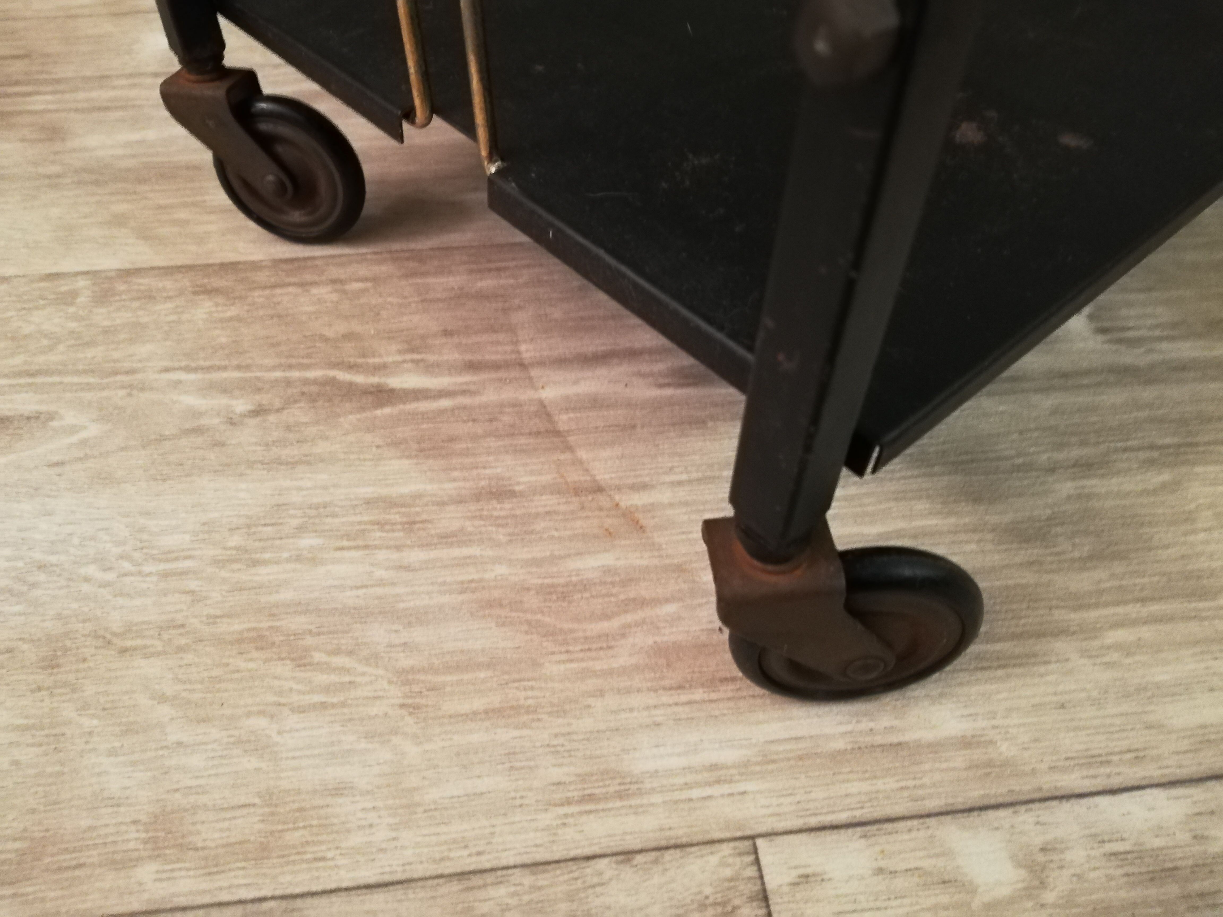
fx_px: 919
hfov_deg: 67.3
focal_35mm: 26
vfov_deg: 53.1
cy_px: 458
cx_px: 612
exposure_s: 1/16.7
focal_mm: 3.81
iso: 640
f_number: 2.2
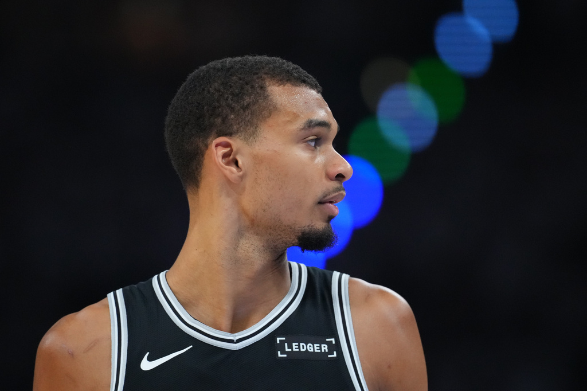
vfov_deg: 3.1
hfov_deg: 4.6
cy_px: 196
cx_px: 294
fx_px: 7335
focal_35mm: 450
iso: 5000
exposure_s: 1/2000
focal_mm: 300
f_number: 2.8
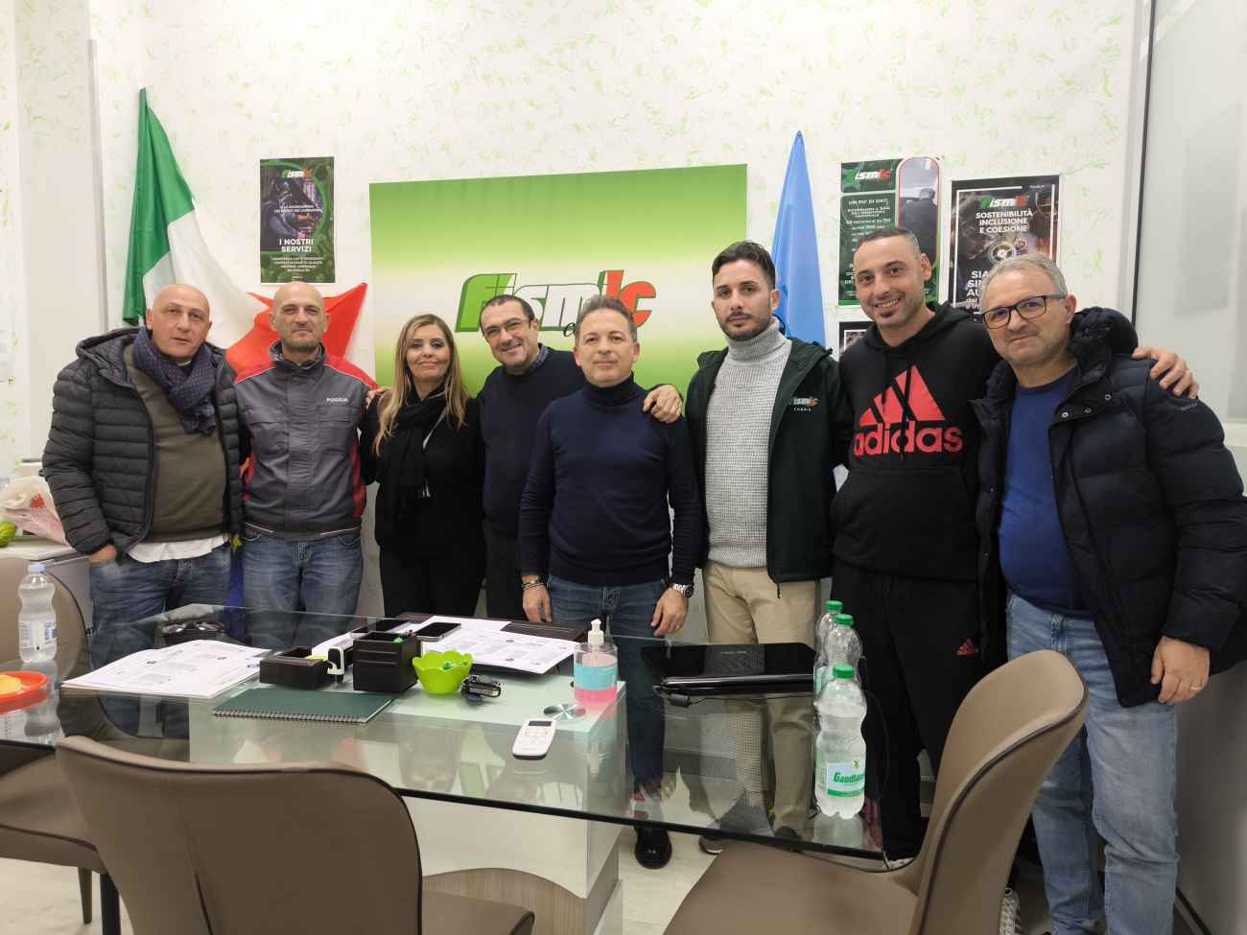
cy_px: 468
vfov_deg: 56.8
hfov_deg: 71.6
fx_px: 865
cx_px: 624
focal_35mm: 24
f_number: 1.9
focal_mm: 6.92
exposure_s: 1/50
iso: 125
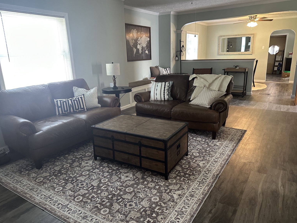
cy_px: 111
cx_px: 153
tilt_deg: -13.2
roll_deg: +1.7
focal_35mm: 25
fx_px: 214
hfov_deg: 69.4
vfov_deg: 54.9
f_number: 1.78
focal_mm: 6.86
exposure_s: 1/60
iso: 500
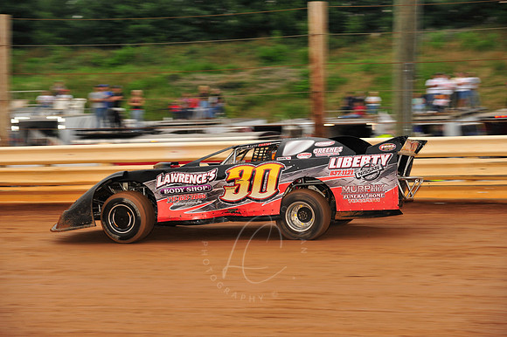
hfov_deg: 14.2
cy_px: 168
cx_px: 254
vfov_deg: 9.5
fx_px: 2041
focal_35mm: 145
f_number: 7.1
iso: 640
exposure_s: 1/320
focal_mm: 145
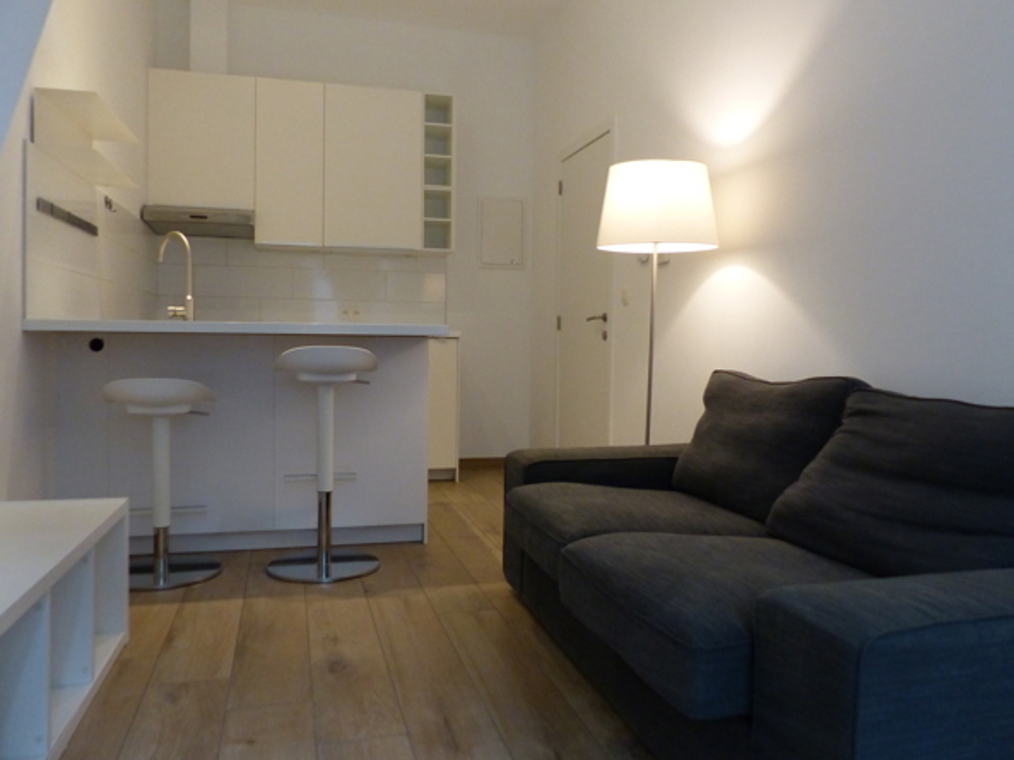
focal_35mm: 27
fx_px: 790
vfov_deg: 51.3
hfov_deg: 65.3
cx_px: 545
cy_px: 366
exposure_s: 1/40
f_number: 2.8
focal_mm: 4.5
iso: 400
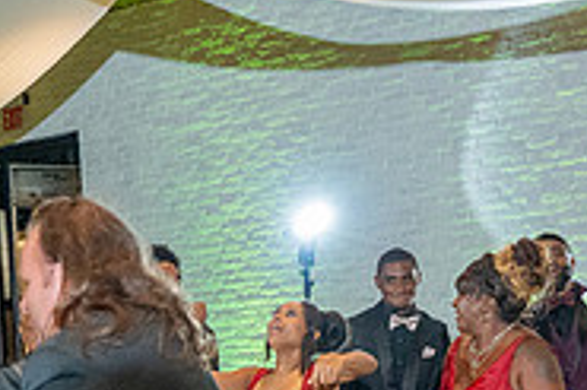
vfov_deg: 11.6
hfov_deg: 17.8
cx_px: 54
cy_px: 591
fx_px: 1841
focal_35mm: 113
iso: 3200
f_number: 4
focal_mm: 36
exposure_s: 1/200
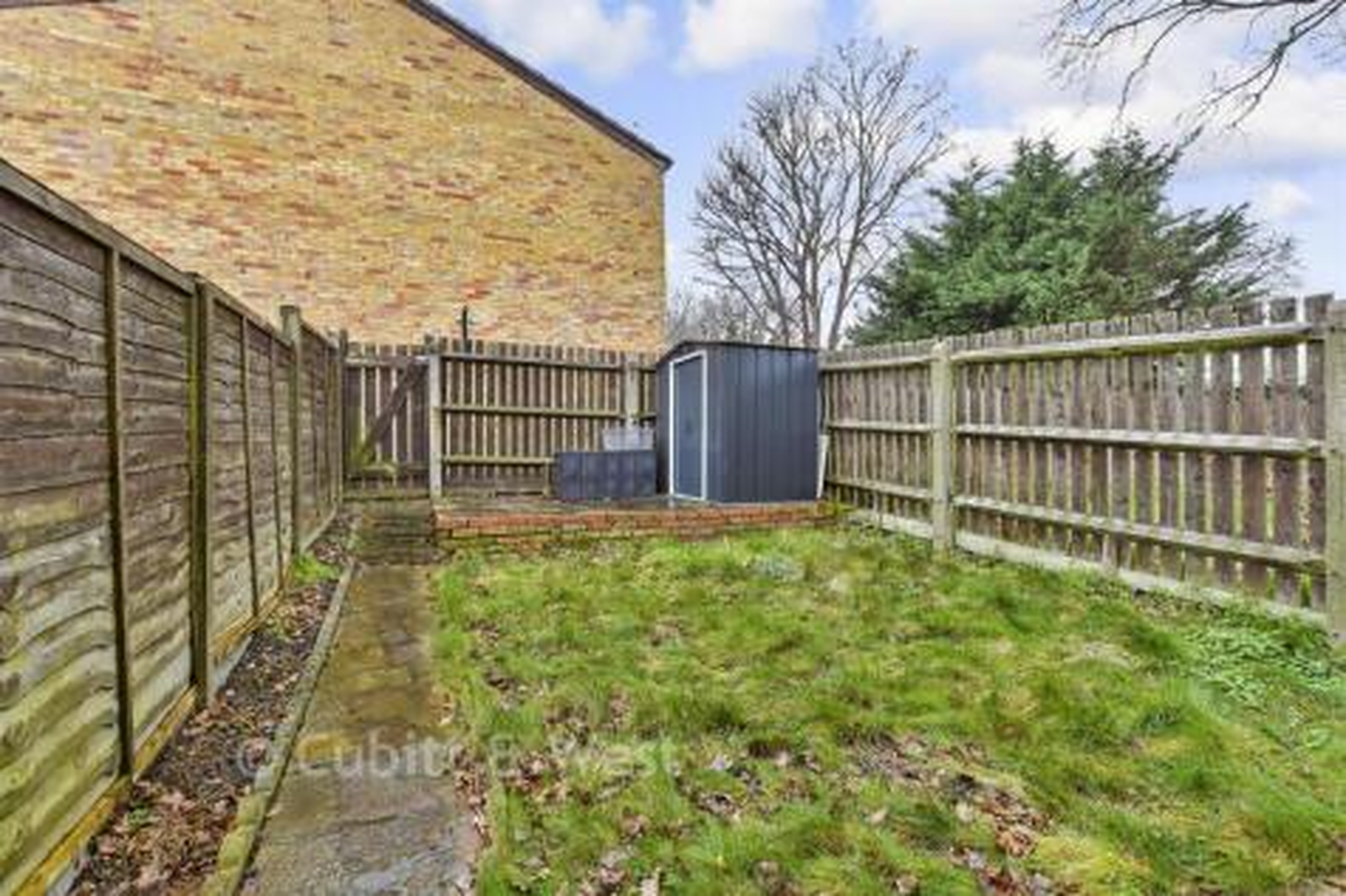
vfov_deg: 77.3
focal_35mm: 15
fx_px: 561
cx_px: 673
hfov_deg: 100.4
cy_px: 448
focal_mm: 10
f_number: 8
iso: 160
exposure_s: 1/10
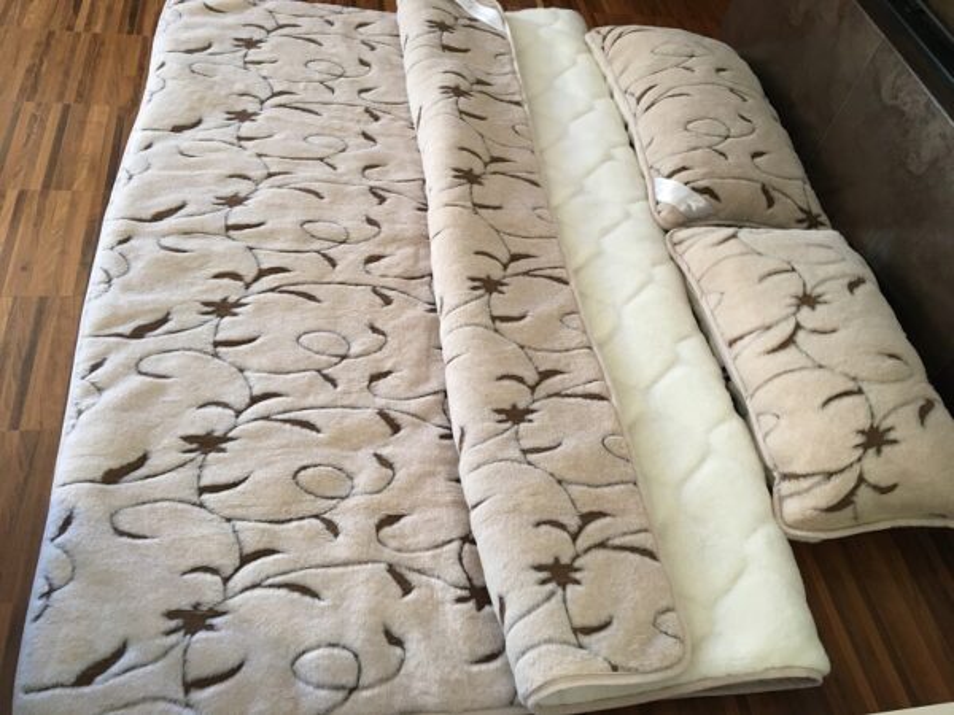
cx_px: 477
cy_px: 358
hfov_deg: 61.7
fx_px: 799
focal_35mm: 29
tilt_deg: -51.8
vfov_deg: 48.2
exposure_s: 1/33
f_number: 2.2
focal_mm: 4.15
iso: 100
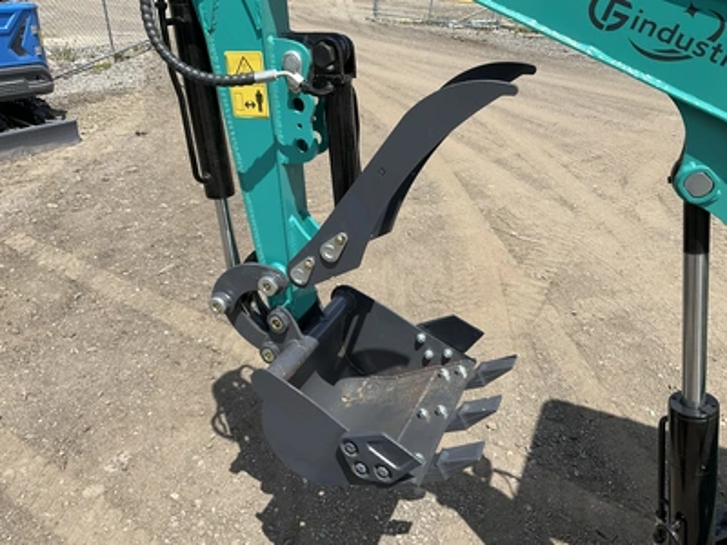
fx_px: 609
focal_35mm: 29
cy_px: 272
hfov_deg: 61.7
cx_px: 364
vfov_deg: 48.2
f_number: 1.8
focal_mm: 3
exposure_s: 1/1577
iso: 25
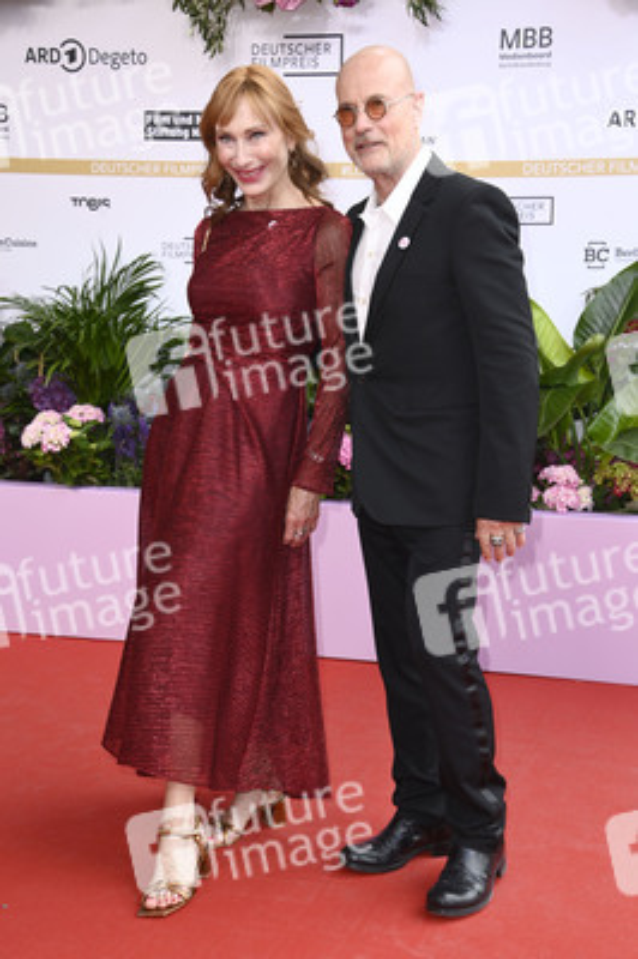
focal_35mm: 62
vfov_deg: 32.4
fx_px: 1651
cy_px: 480
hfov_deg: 21.9
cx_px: 319
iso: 640
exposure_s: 1/250
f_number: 6.3
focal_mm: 62
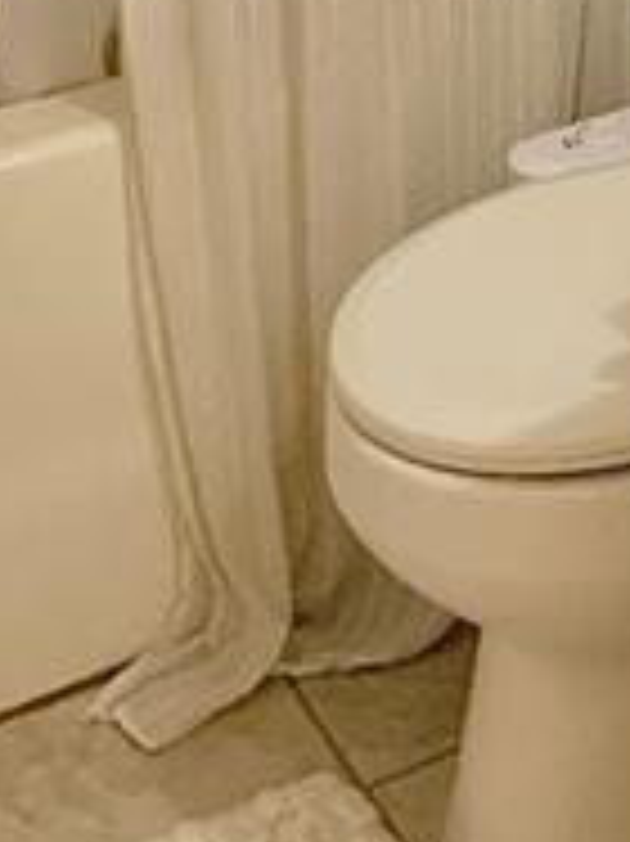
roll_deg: +0.1
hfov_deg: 13.5
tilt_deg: -7.9
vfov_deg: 15.2
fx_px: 2599
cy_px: -788
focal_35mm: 107
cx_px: 698
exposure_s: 1/60
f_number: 1.8
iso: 400
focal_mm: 4.25
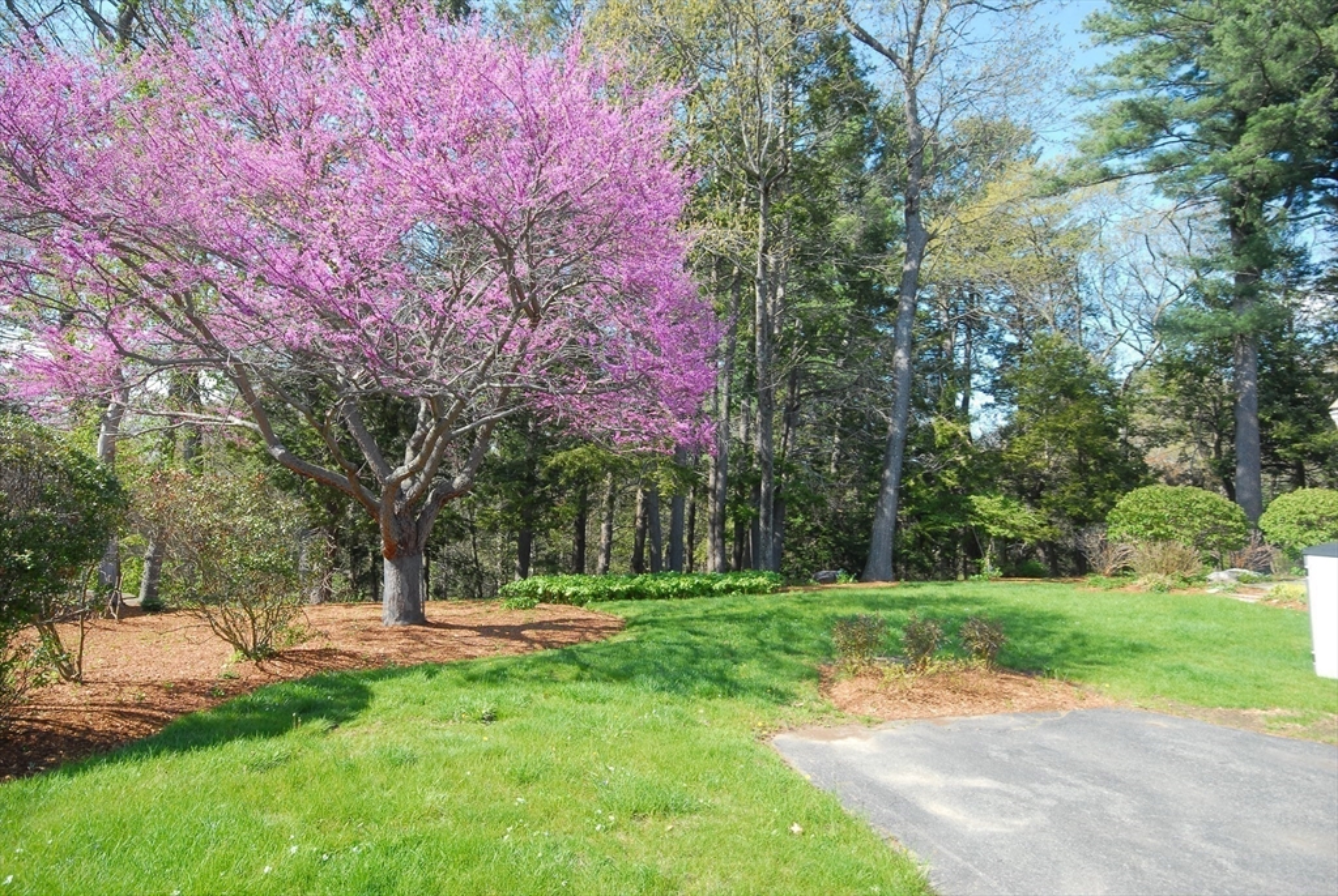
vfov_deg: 63.4
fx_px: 726
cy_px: 448
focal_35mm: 20
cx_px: 669
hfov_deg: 85.3
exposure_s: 1/125
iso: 400
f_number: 10
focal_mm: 13
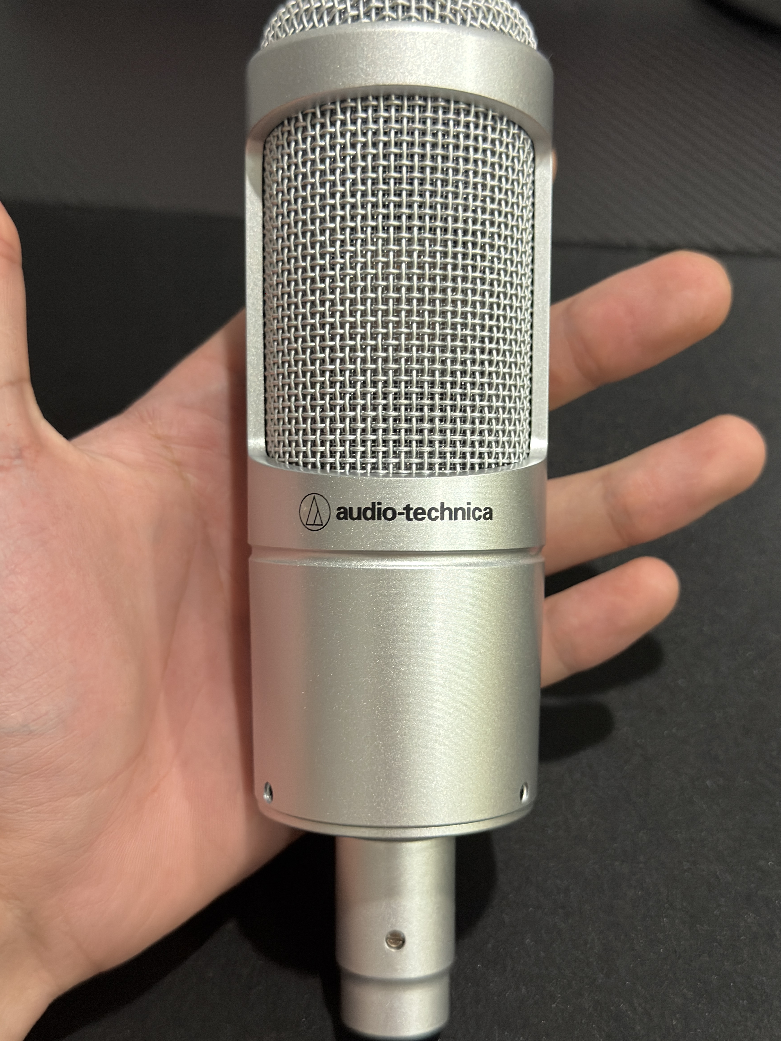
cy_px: 522
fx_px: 1293
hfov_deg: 33.6
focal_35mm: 43
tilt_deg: -50.2
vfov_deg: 43.8
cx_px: 411
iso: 500
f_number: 1.78
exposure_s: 1/40
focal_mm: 6.76
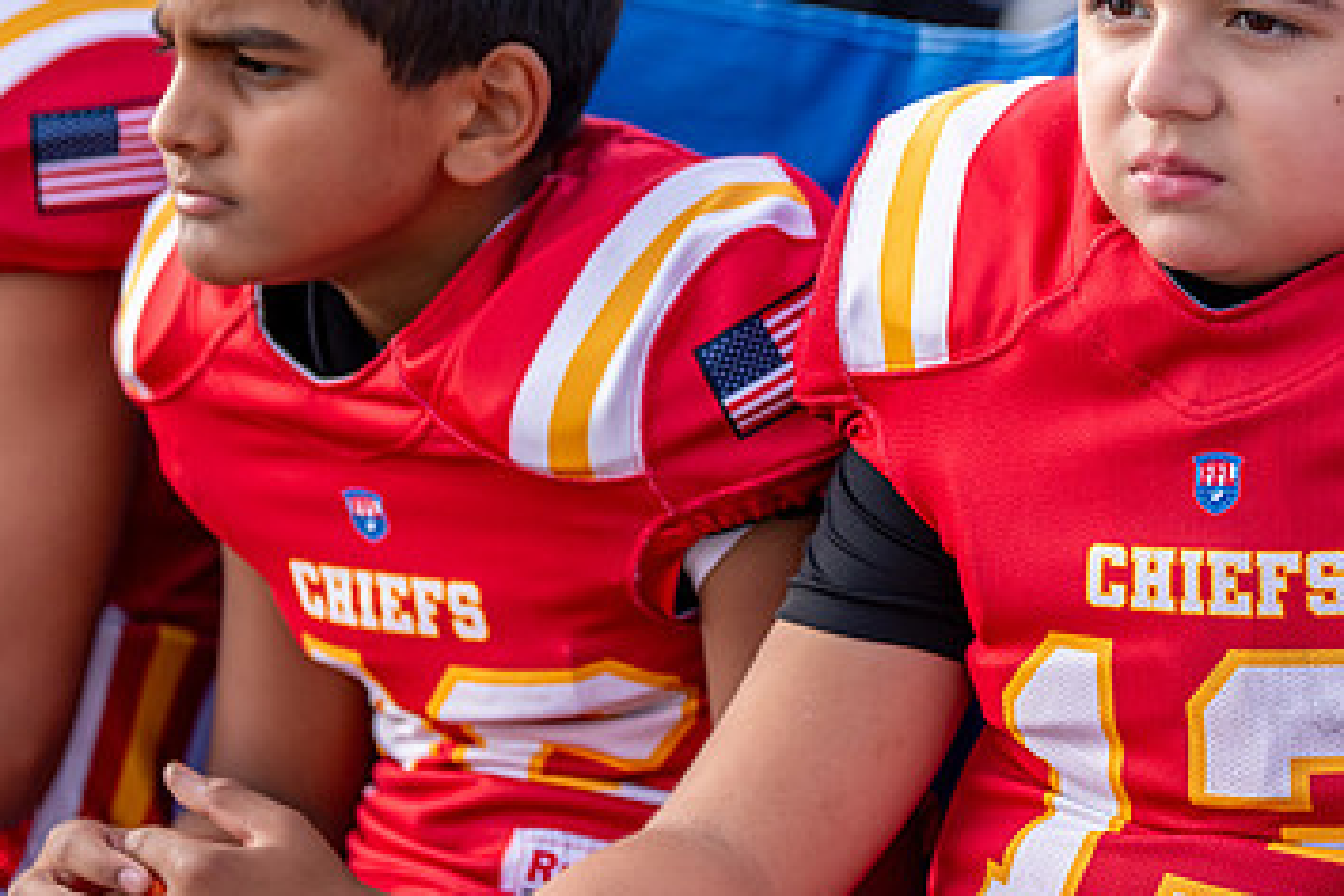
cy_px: 236
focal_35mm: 291
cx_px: 1012
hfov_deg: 7.1
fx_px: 10863
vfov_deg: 4.7
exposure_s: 1/2000
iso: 250
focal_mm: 143
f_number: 2.8
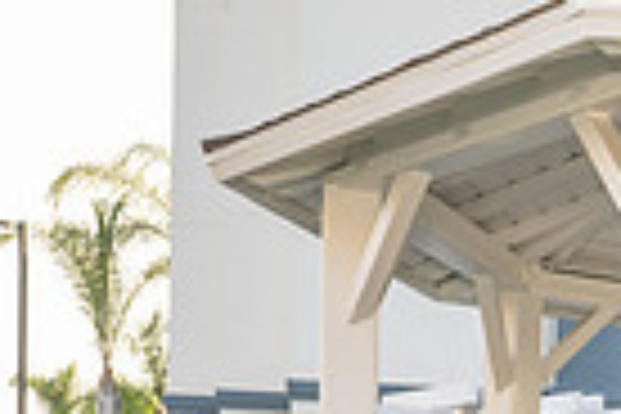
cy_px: 655
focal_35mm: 101
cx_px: 958
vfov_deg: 12.7
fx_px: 1742
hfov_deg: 17.9
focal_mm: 24
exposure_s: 1/160
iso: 200
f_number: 5
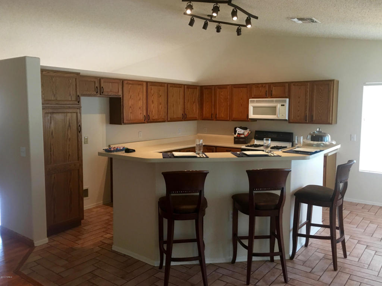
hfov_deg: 61.7
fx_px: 320
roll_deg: -1.1
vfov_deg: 48.2
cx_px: 191
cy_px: 143
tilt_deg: -4.6
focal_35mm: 29
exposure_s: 1/15
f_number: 2.2
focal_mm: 4.15
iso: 50
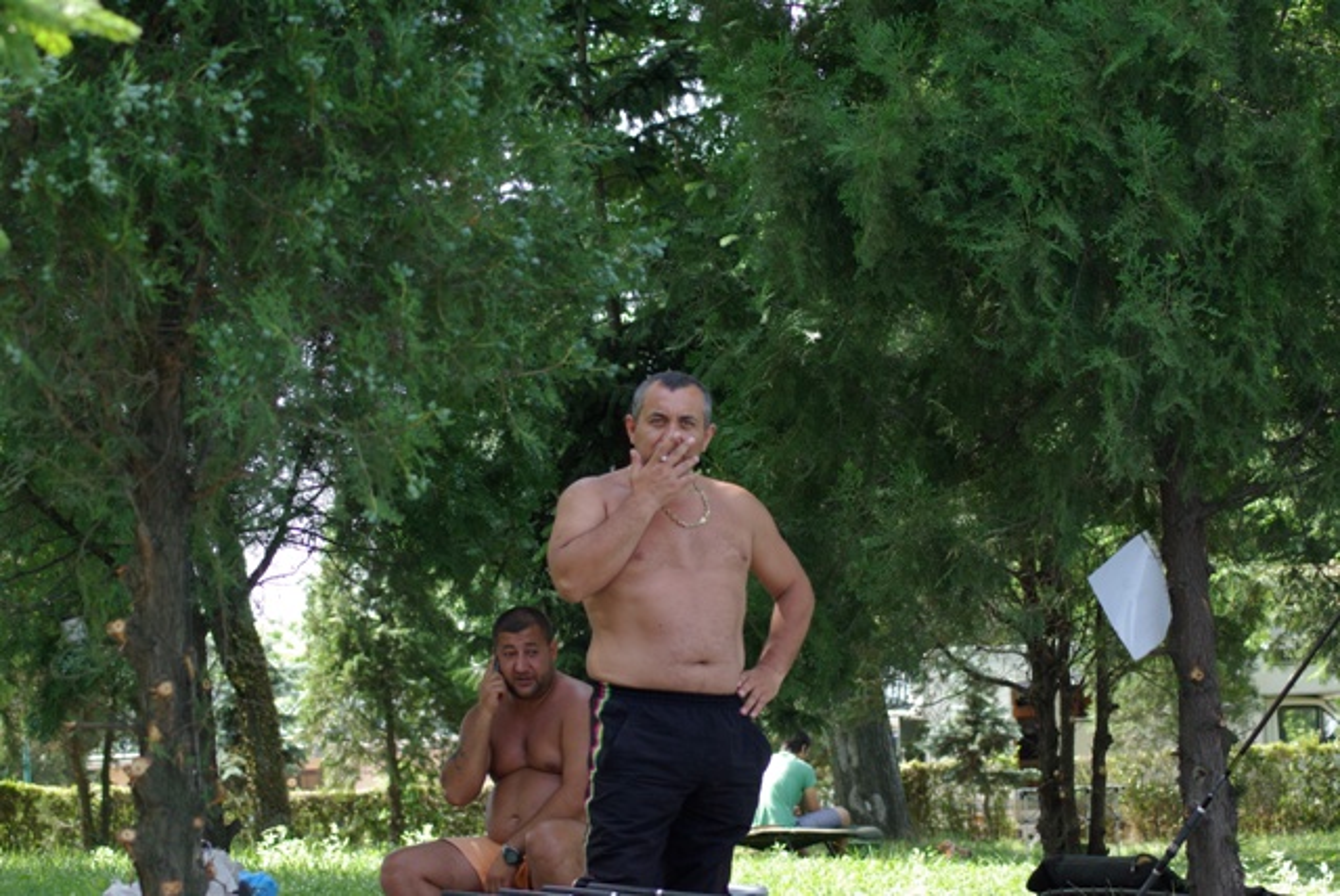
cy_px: 448
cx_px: 670
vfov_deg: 13.1
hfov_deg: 19.4
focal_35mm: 105
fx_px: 3912
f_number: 5.6
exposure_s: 1/180
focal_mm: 70
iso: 400
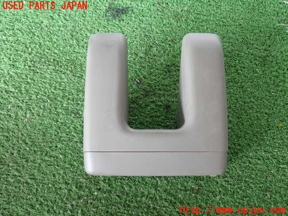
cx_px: 144
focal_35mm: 36
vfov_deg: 39.7
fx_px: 300
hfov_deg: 51.4
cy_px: 108
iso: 200
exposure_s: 1/40
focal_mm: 6.37
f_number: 2.5
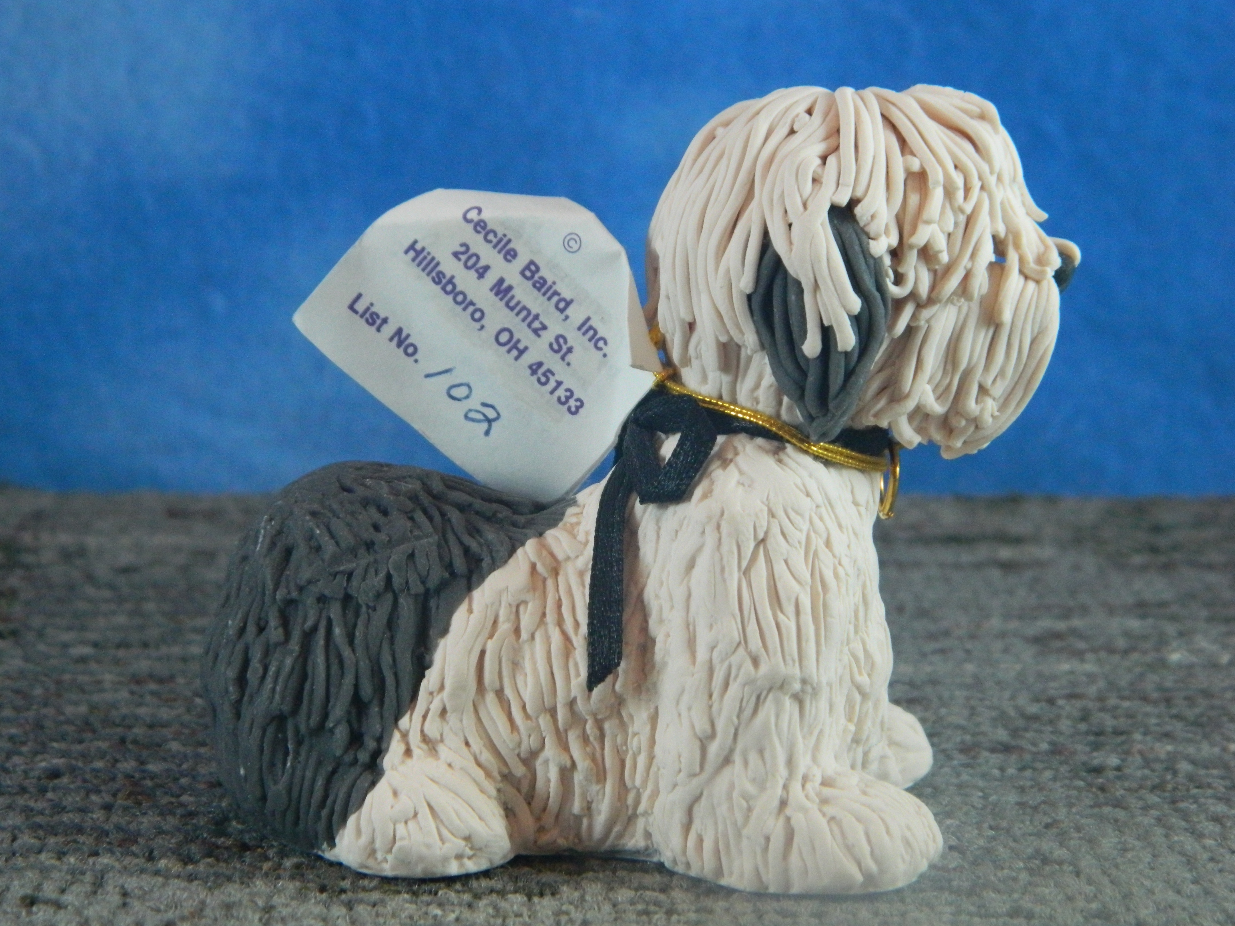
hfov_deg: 19.1
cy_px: 463
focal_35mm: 103
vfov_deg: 14.4
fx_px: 3675
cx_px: 618
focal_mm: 18.6
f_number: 4.5
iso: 400
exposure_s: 1/30
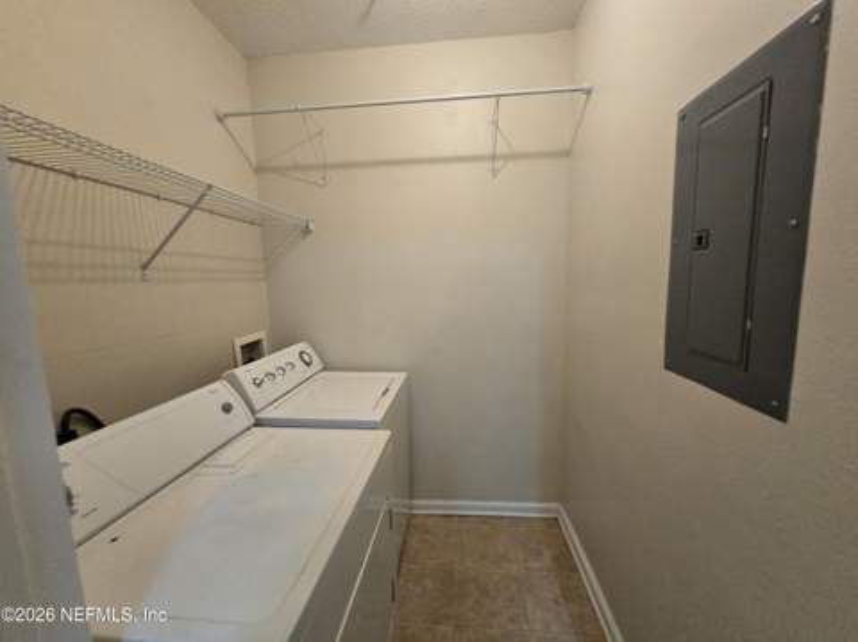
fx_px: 322
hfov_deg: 106.2
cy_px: 321
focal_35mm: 13
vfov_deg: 89.8
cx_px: 429
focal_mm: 2.2
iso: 500
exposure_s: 1/60
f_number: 2.2
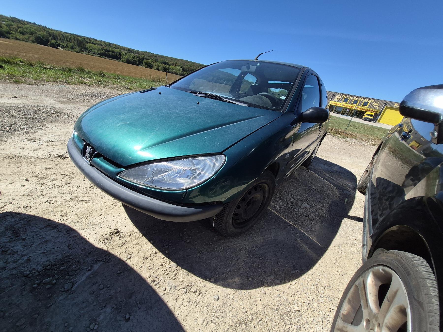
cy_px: 166
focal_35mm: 13
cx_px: 222
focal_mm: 1.74
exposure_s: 1/1667
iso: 40
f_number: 2.2
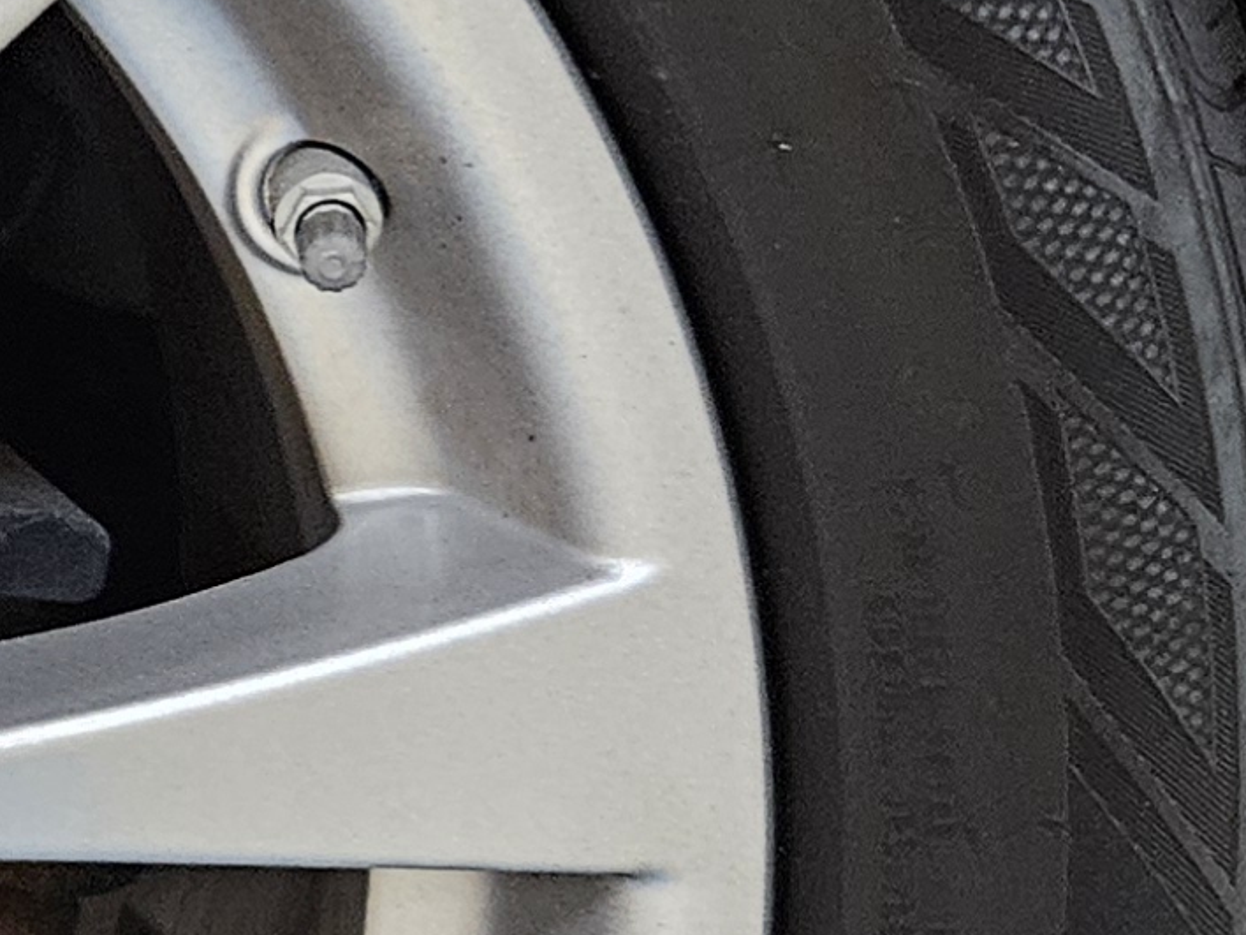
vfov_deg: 11.4
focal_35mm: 130
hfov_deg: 13.8
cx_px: -885
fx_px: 4679
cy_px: 488
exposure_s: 1/60
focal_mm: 5.4
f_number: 1.8
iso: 640
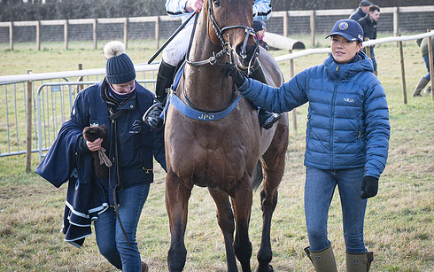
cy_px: -12
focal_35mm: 228
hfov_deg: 9.2
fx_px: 2699
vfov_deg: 5.8
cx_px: 238
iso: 400
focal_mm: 70
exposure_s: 1/400
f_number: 5
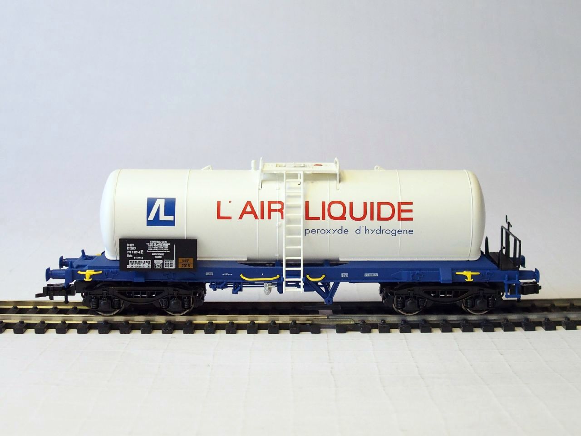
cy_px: 218
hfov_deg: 44.8
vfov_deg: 34.3
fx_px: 705
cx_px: 290
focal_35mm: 42
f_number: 2.8
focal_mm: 9
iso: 320
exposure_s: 1/125
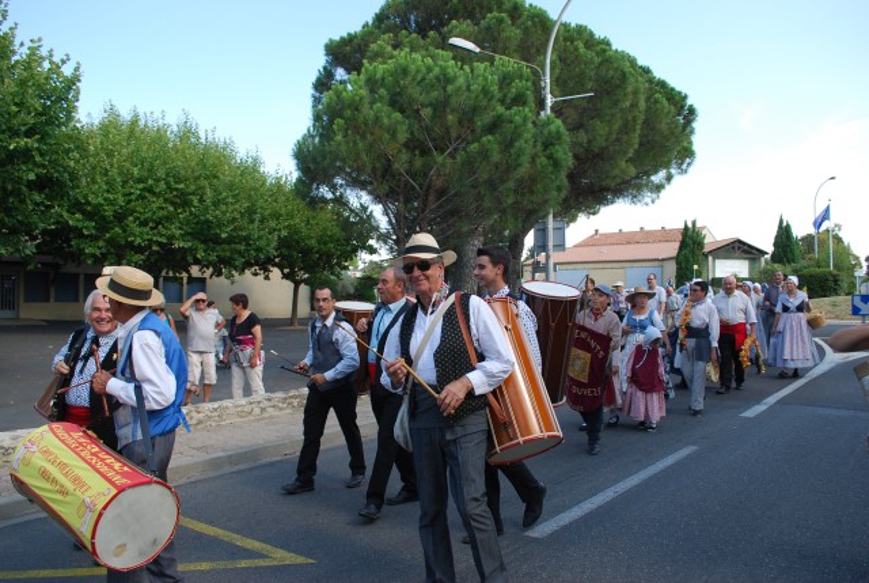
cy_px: 292
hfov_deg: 67.3
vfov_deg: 48.1
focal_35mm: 27
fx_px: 653
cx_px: 434
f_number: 5.6
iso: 100
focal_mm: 18
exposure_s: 1/125
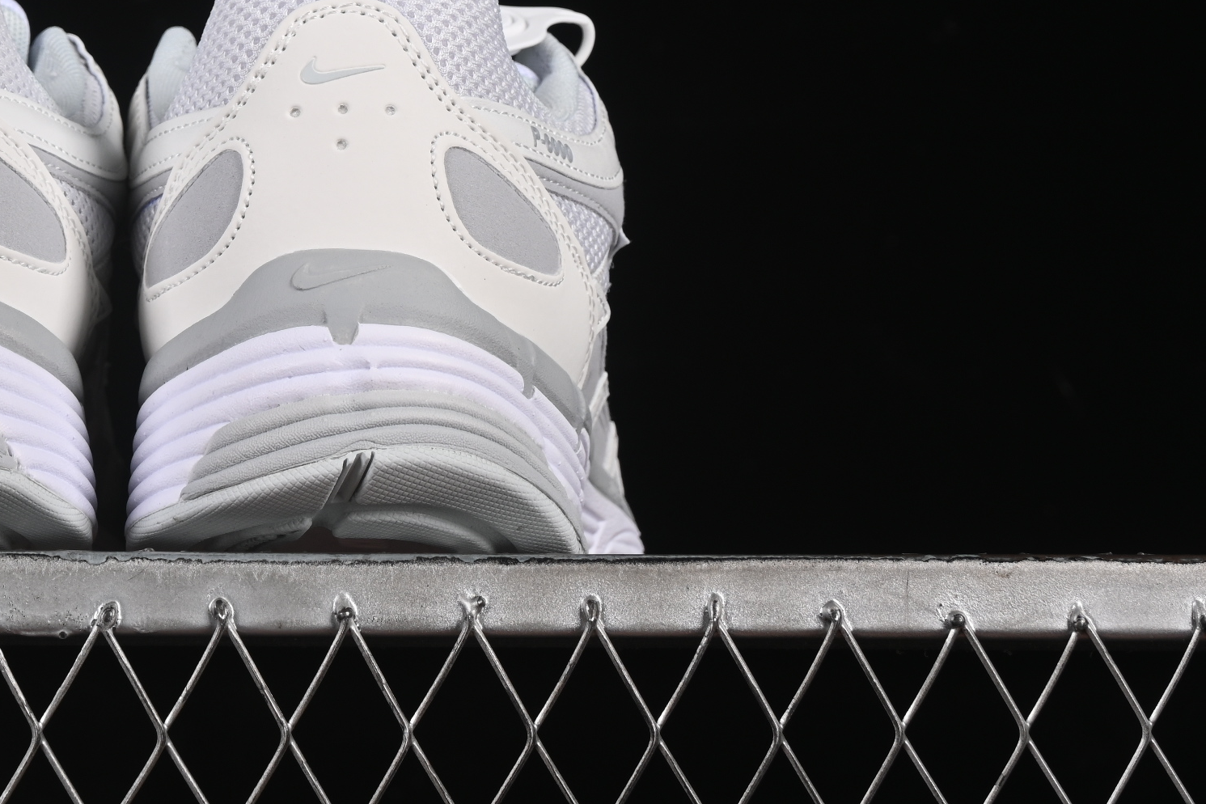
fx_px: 4690
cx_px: 119
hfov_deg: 14.5
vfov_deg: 9.8
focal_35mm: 140
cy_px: 81
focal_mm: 50
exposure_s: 1/80
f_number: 8
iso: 160
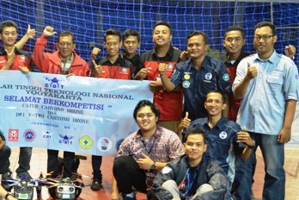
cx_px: 57
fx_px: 481
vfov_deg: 23.3
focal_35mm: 58
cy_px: 127
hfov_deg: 33.5
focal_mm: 21
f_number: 4
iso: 800
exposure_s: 1/15
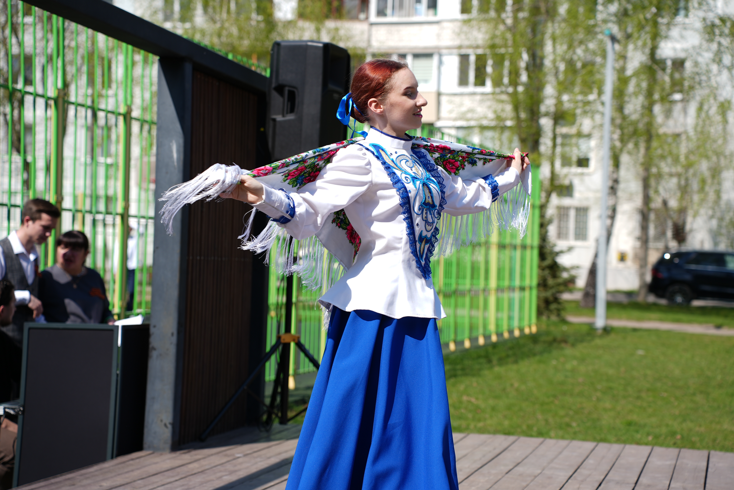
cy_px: 245
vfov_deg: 18.2
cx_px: 367
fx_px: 1530
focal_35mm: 75
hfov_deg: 27.0
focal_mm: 75
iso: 50
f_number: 4
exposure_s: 1/500
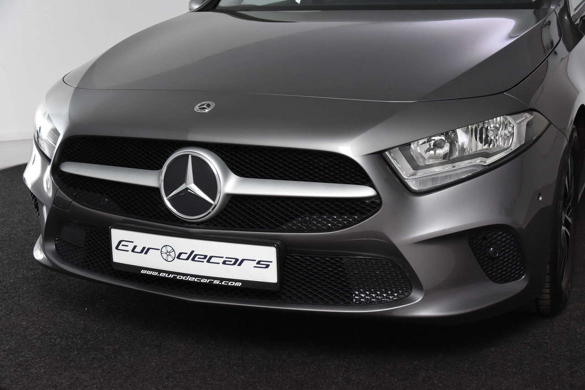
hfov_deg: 38.9
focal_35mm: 51
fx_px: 829
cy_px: 195
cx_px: 292
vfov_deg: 26.5
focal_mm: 34
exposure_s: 1/125
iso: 1600
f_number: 5.6
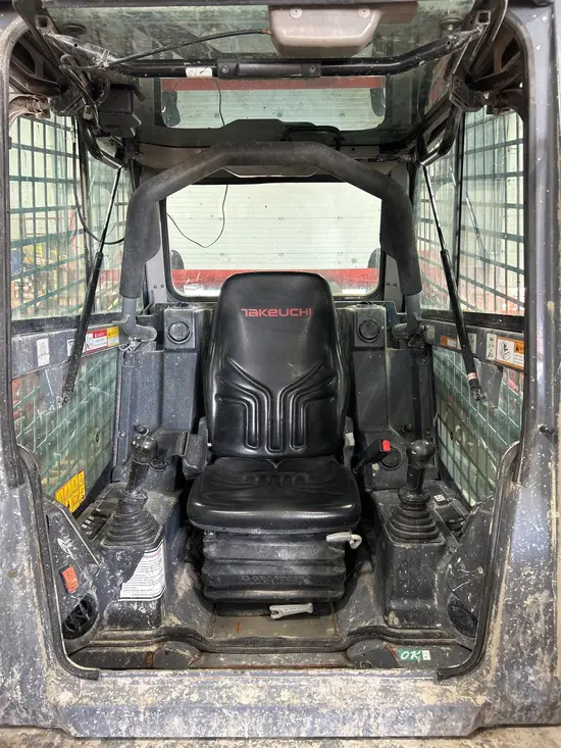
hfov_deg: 53.1
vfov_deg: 67.3
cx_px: 280
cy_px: 374
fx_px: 562
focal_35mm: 26
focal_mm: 5.7
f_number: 1.5
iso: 100
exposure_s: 1/41
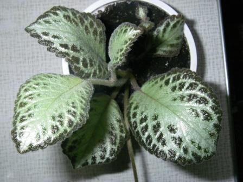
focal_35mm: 44
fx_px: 309
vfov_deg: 32.9
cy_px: 91
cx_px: 122
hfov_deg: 42.9
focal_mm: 7.3
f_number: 6.8
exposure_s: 1/50
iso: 400
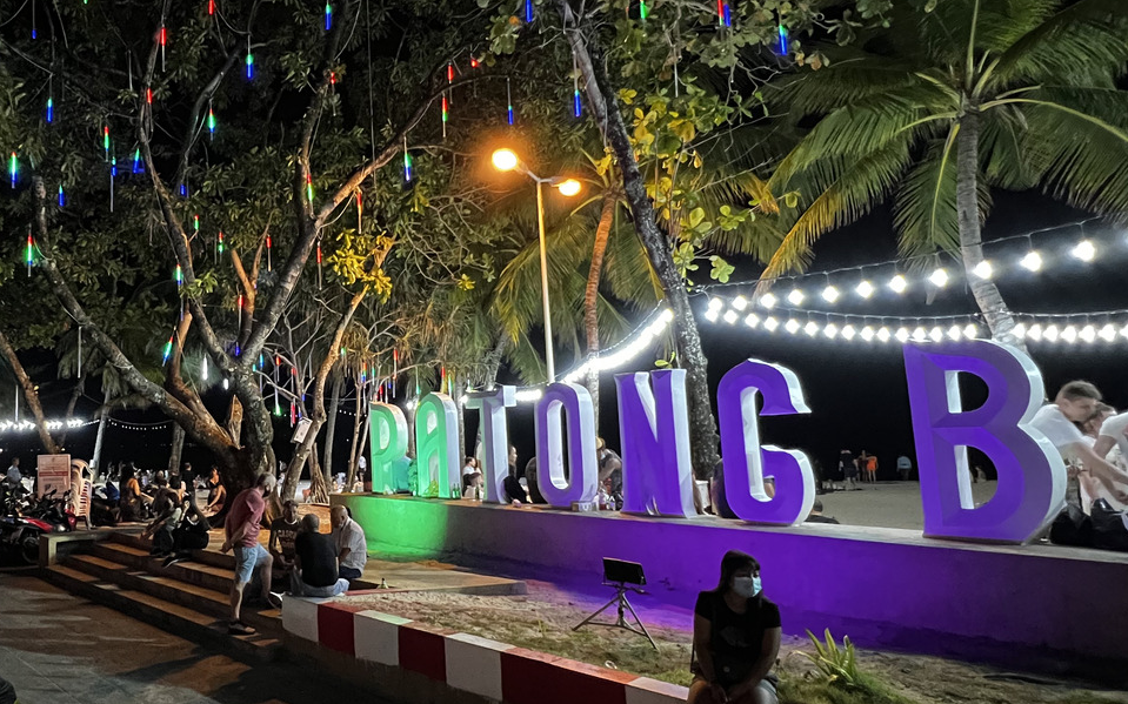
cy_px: 377
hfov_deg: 72.6
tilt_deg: +5.2
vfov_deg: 52.9
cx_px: 303
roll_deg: +1.9
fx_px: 707
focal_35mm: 23
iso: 800
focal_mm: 1.57
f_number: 1.8
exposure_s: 1/33
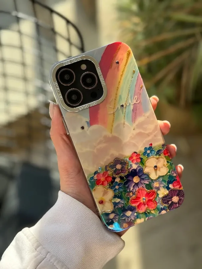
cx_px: 101
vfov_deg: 39.7
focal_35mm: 48
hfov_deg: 30.3
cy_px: 134
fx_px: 373
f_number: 1.78
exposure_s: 1/651
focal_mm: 6.86
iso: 64
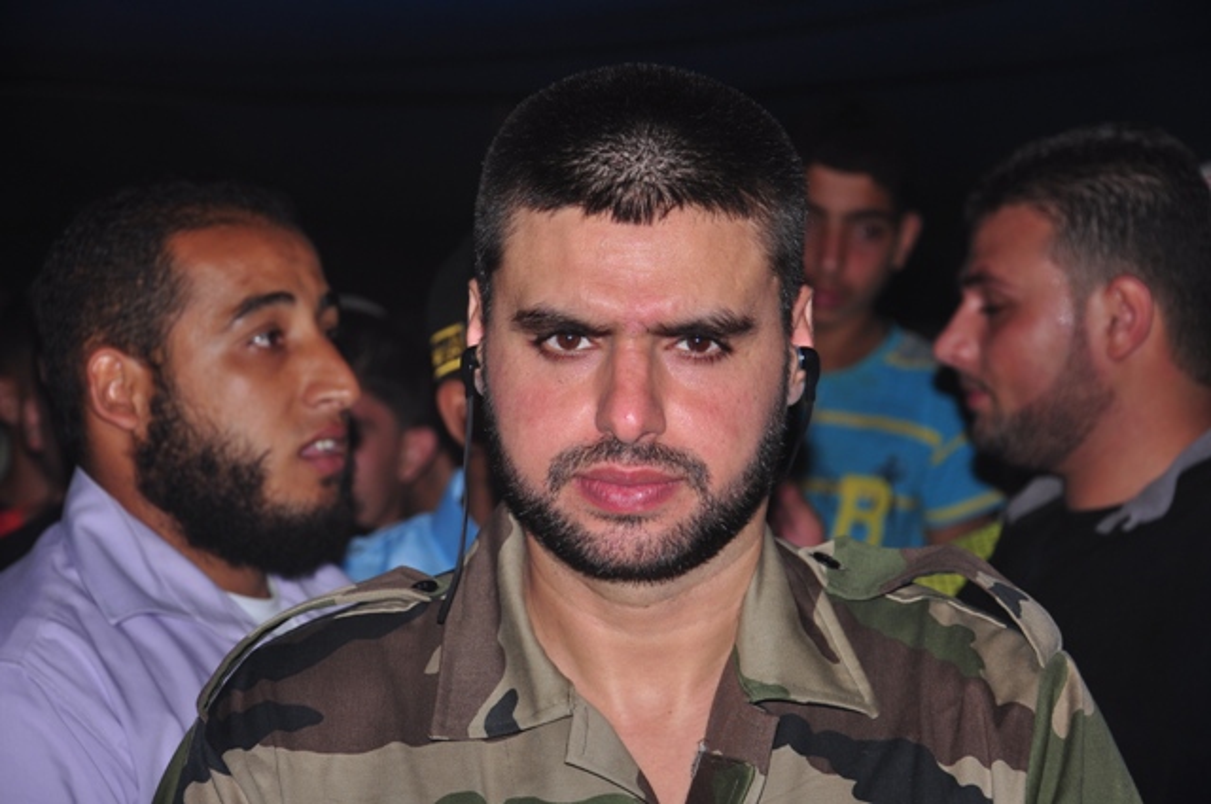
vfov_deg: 13.0
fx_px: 3528
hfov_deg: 19.5
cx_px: 606
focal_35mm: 105
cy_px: 402
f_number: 5.6
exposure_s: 1/200
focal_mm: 70
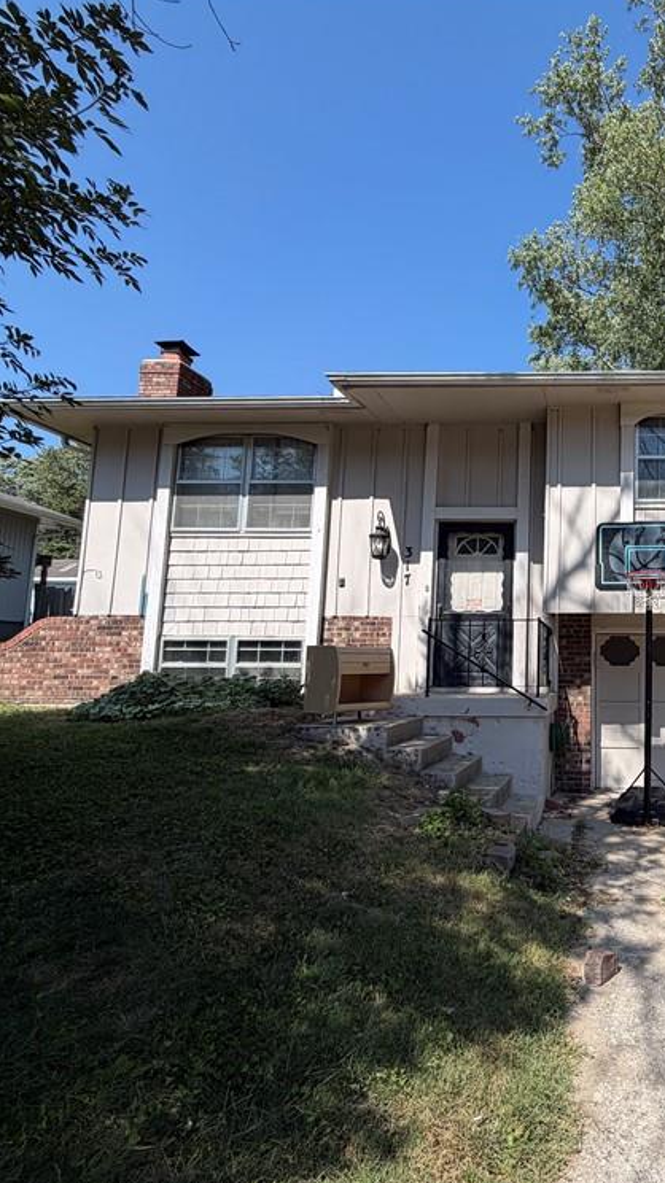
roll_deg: -0.7
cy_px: 596
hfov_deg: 47.6
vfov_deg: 83.9
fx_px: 659
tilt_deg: +6.6
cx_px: 609
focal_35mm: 21
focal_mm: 2.22
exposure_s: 1/770
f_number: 2.2
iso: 25
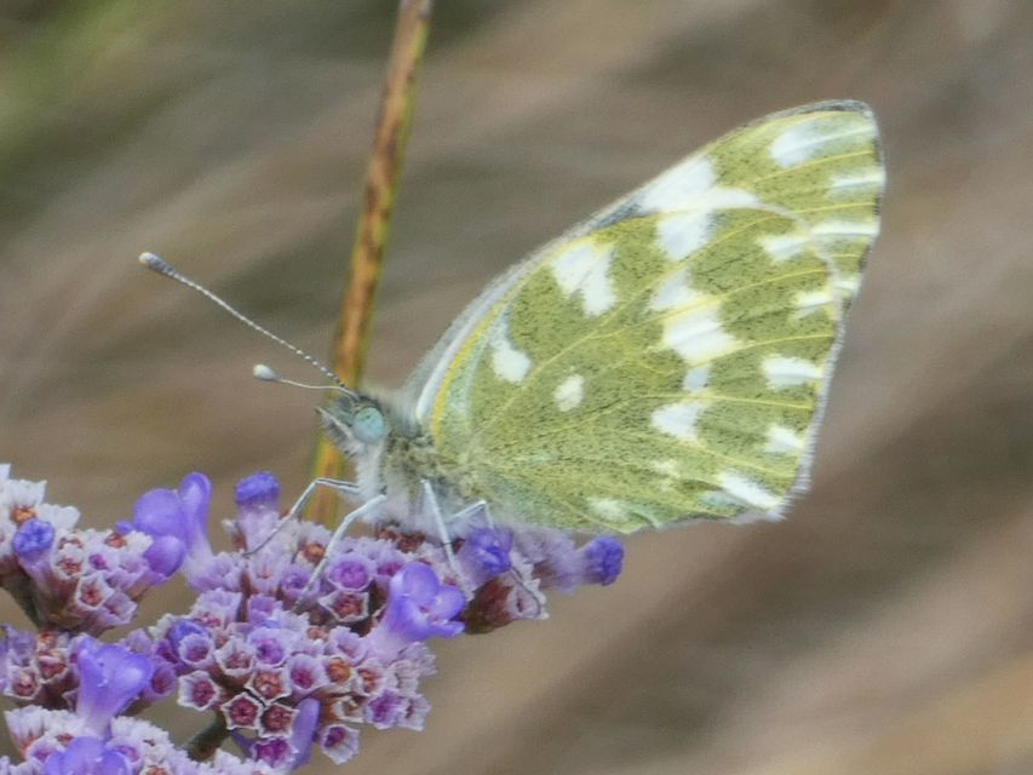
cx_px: 516
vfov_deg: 2.9
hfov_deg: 3.8
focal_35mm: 515
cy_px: 388
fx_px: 15371
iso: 125
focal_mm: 92.3
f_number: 5.6
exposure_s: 1/100
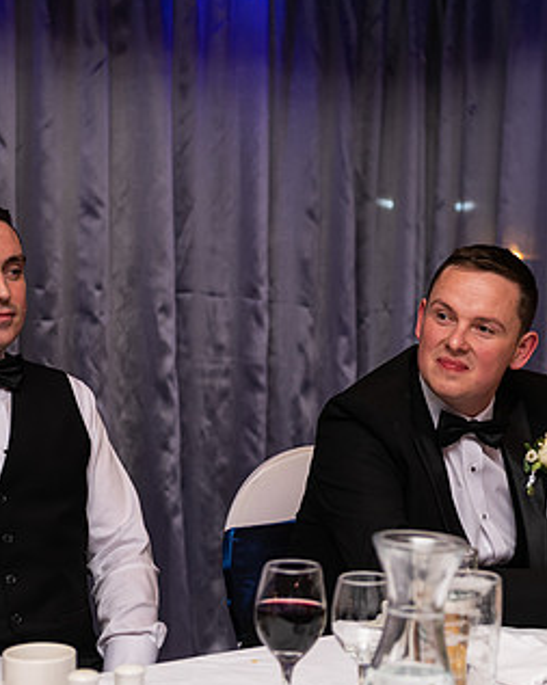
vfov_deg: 22.2
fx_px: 1743
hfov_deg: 17.7
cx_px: 413
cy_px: 338
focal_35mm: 86
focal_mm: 50
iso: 640
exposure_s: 1/160
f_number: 3.5
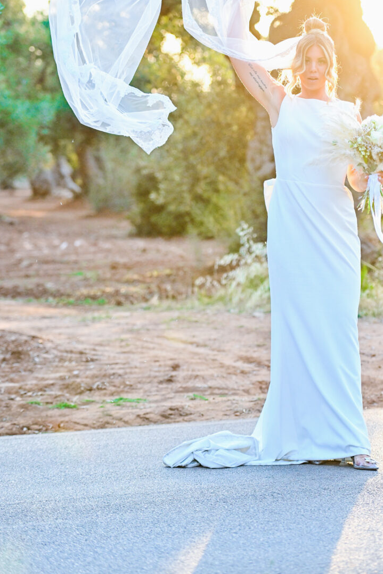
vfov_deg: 17.9
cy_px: 209
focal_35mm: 114
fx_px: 1820
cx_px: 253
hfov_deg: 12.0
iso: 2000
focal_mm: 82
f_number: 2.8
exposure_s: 1/2000
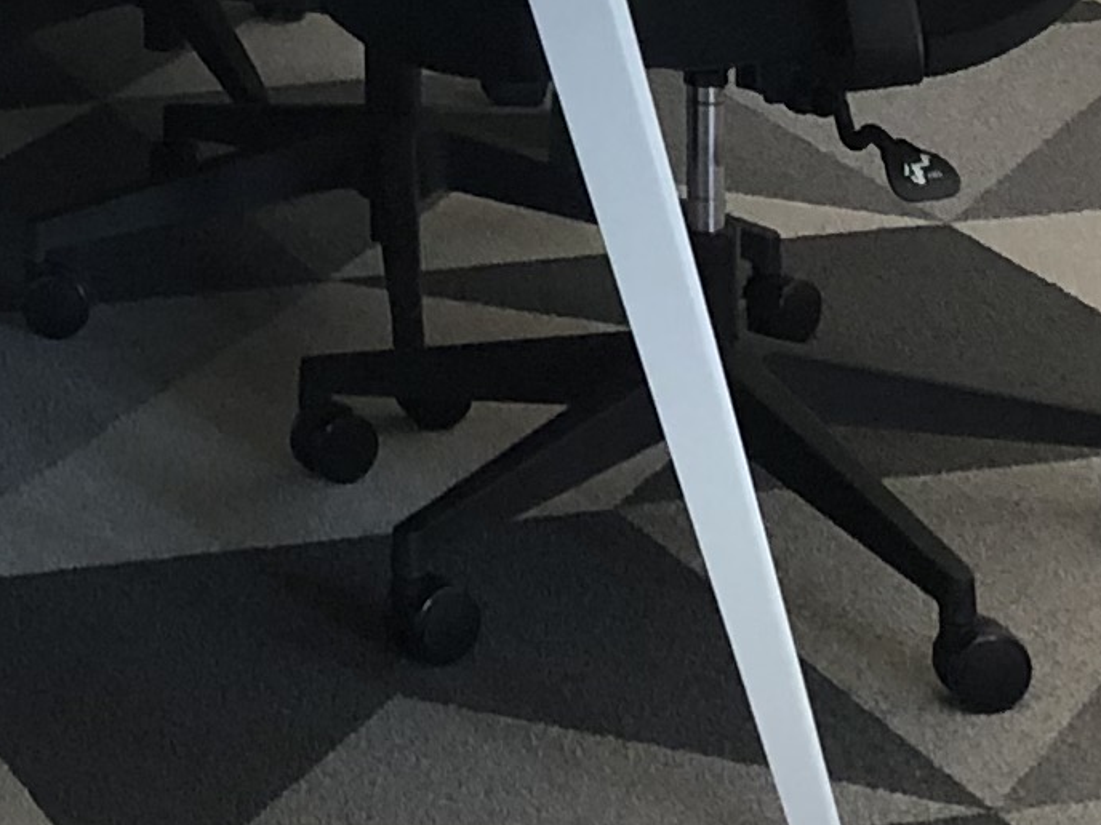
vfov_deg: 8.7
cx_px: -245
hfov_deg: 11.8
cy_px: -680
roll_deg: +0.8
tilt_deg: -7.5
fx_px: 5216
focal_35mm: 164
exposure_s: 1/17
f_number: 1.8
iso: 40
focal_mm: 3.99
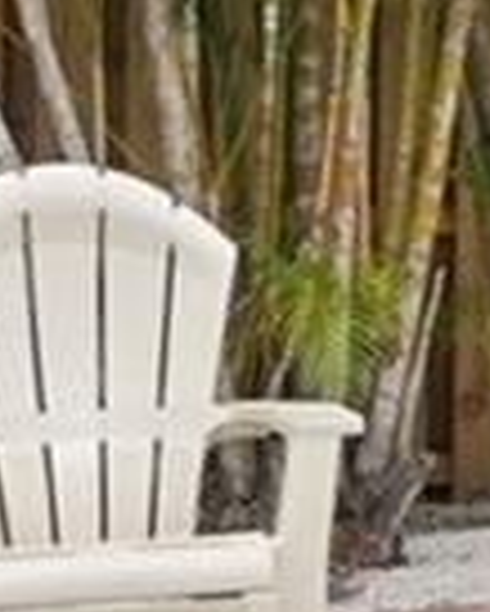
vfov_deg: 10.9
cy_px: 50
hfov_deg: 7.3
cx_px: 1695
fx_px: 3187
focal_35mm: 176
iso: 400
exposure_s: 1/800
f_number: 8
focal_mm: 16
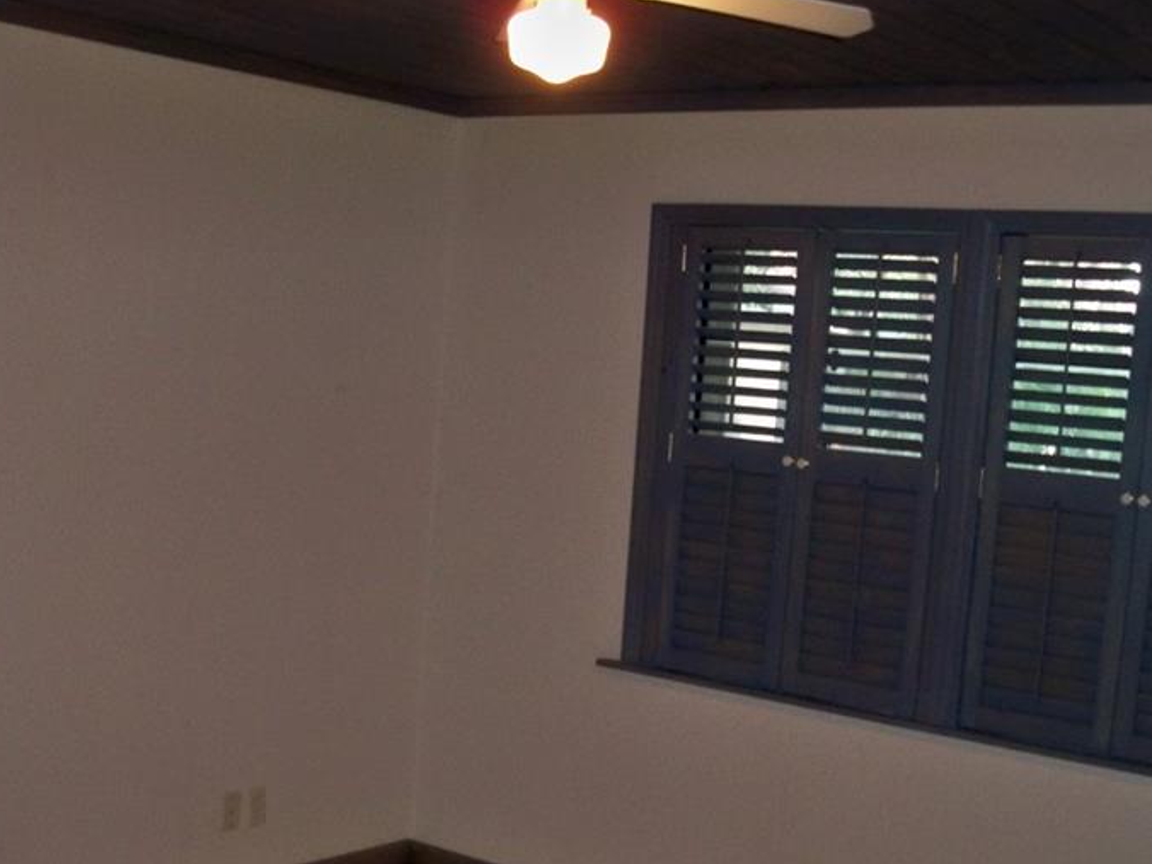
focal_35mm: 53
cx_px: 498
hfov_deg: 36.1
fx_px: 1764
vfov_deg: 27.2
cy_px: 620
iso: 200
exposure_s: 1/30
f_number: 3.5
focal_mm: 6.2
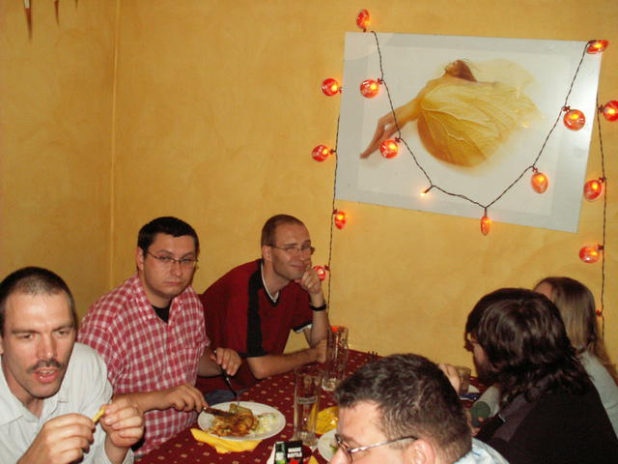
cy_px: 232
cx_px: 309
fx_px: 625
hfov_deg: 52.6
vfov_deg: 40.7
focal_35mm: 35
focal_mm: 5.86
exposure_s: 1/40
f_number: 2.8
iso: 160
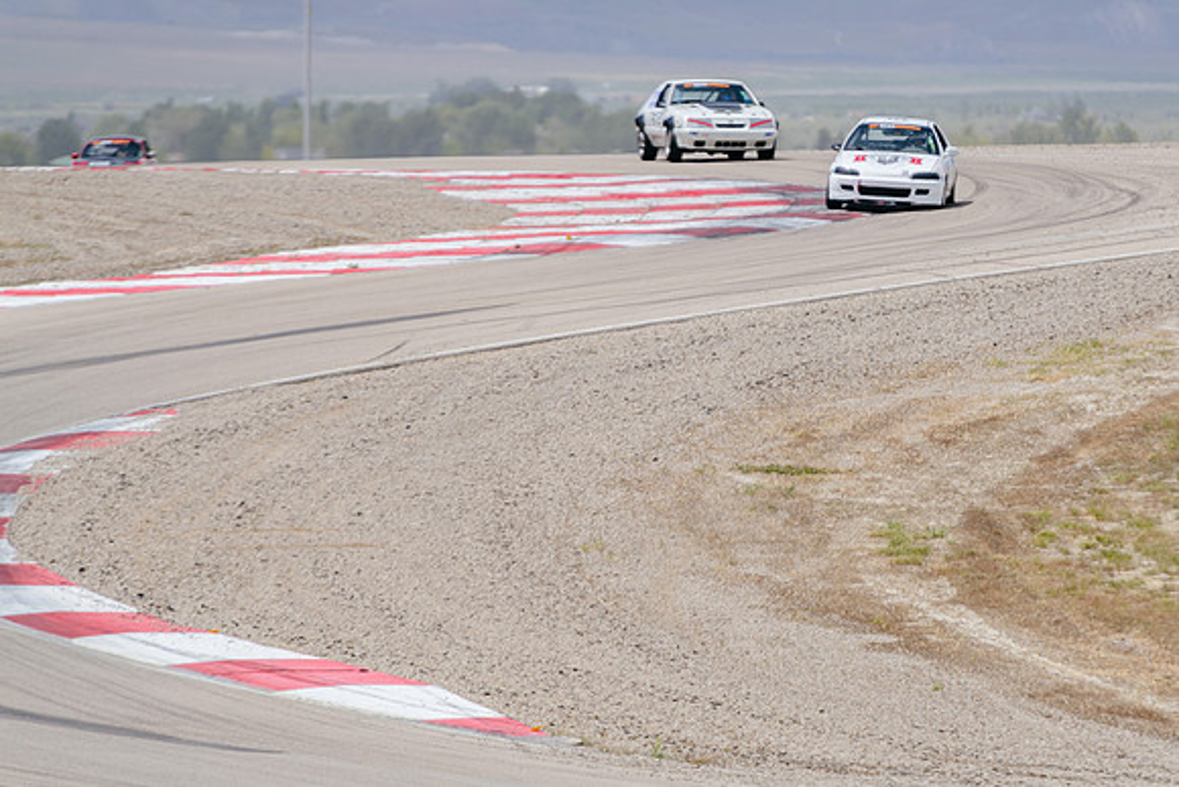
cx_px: 745
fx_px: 15155
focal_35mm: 463
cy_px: 320
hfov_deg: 4.5
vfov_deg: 3.0
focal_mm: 360
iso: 100
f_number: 5.6
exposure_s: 1/640
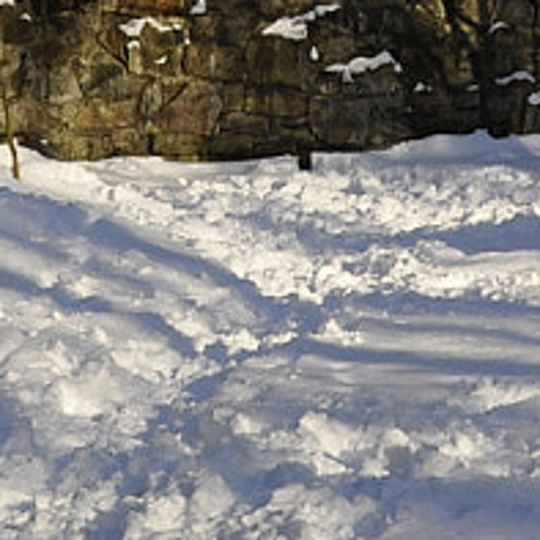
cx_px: 258
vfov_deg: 8.3
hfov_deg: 8.5
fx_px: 3653
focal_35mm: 207
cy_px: -267
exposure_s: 1/250
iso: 200
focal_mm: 20
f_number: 10
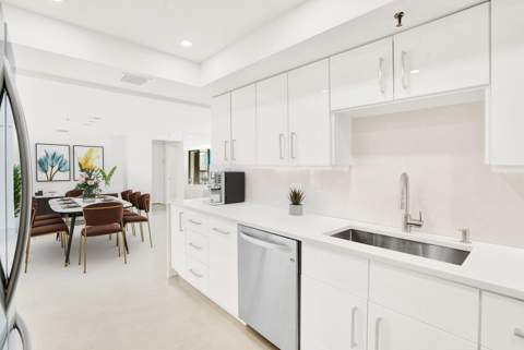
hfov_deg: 96.7
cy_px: 175
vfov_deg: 73.9
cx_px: 262
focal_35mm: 16
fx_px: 233
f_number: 7.1
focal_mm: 16
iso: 800
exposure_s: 1/100
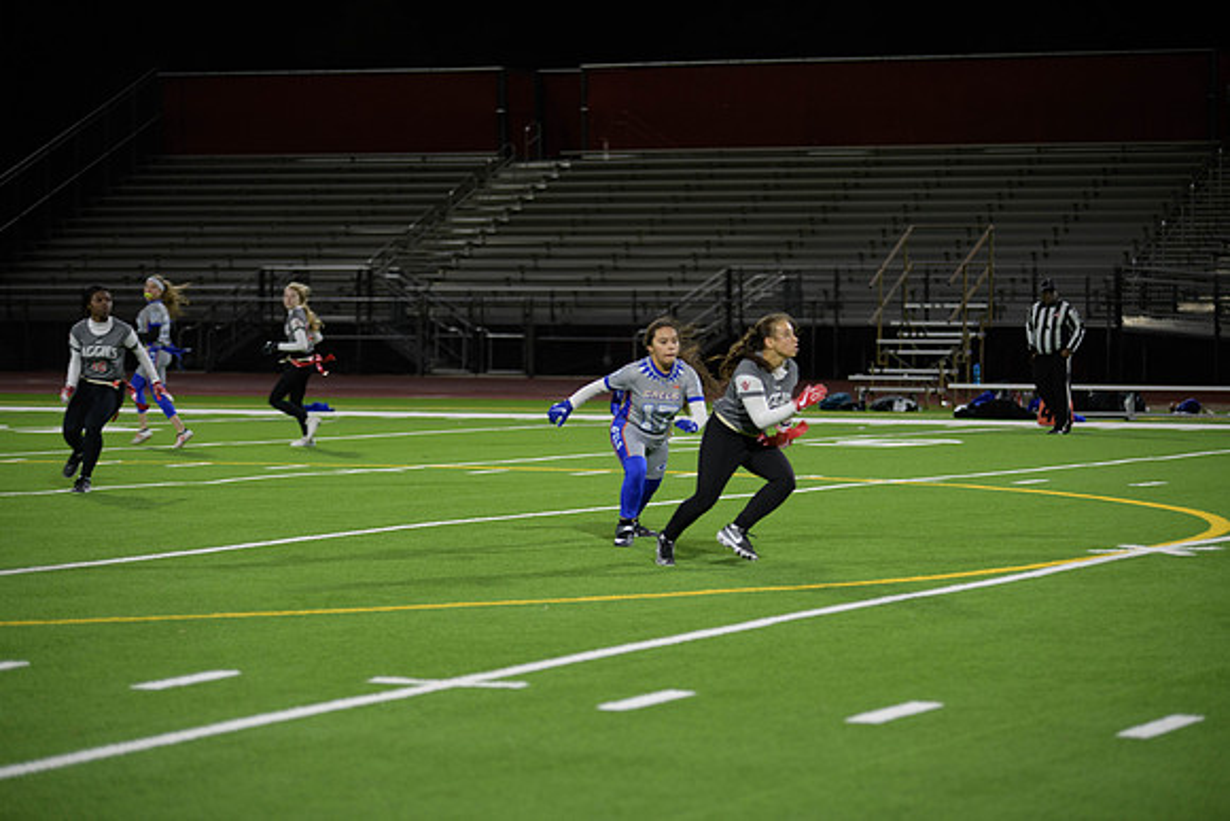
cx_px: 615
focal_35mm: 122
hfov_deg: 16.8
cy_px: 410
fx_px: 4169
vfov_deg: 11.2
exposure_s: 1/200
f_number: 2.8
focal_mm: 122
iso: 800
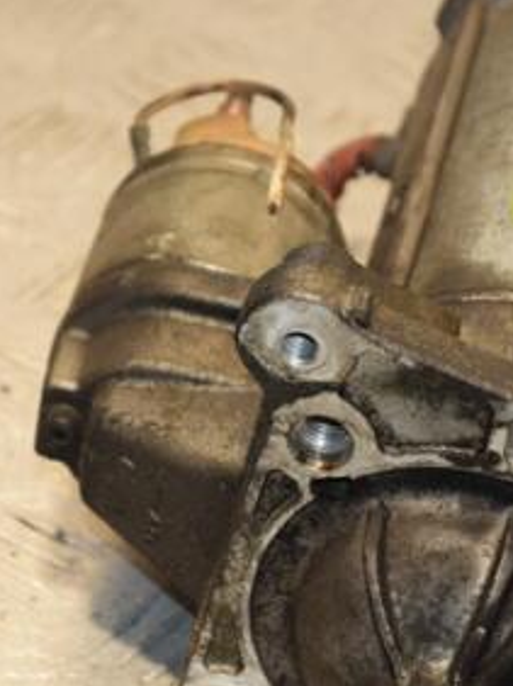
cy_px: 404
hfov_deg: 5.7
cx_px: 316
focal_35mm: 261
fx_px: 5166
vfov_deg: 7.6
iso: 800
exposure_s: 1/160
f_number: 5.6
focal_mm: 85
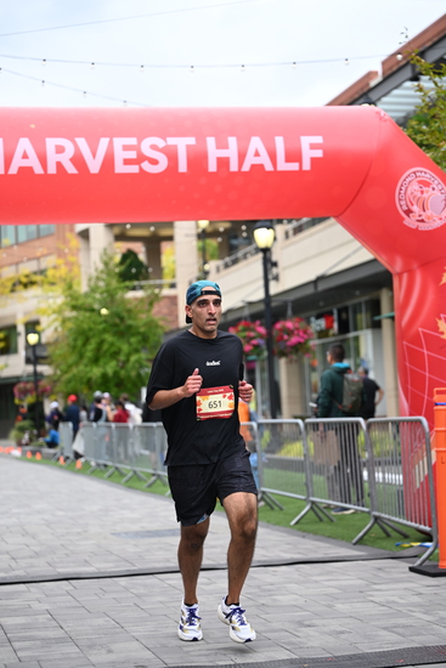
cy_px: 334
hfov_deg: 19.2
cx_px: 223
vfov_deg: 28.4
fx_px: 1318
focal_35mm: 71
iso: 640
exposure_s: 1/2000
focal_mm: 71
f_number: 2.8
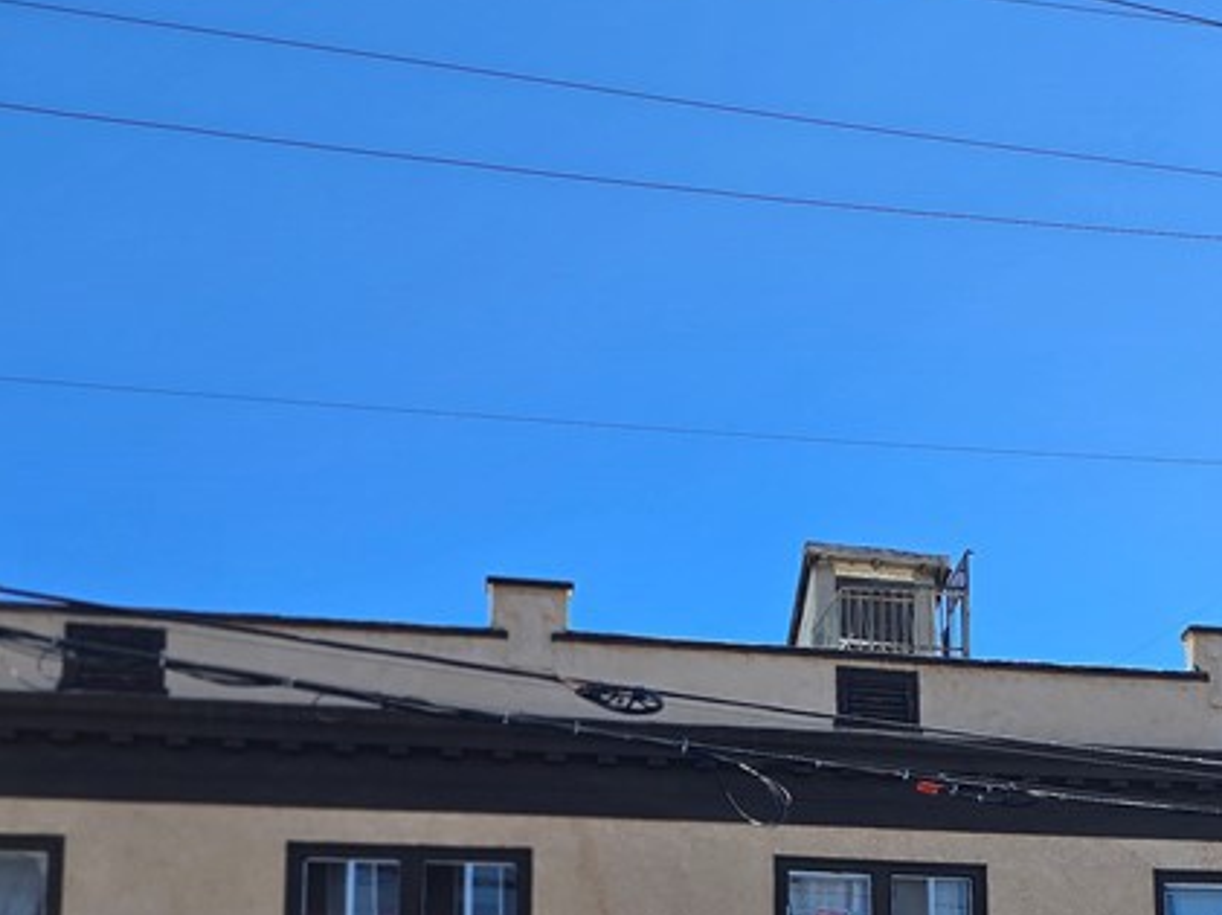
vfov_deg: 24.7
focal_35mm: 56
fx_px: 1975
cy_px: 932
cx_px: 969
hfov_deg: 33.4
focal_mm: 6.3
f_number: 1.7
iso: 12
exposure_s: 1/694
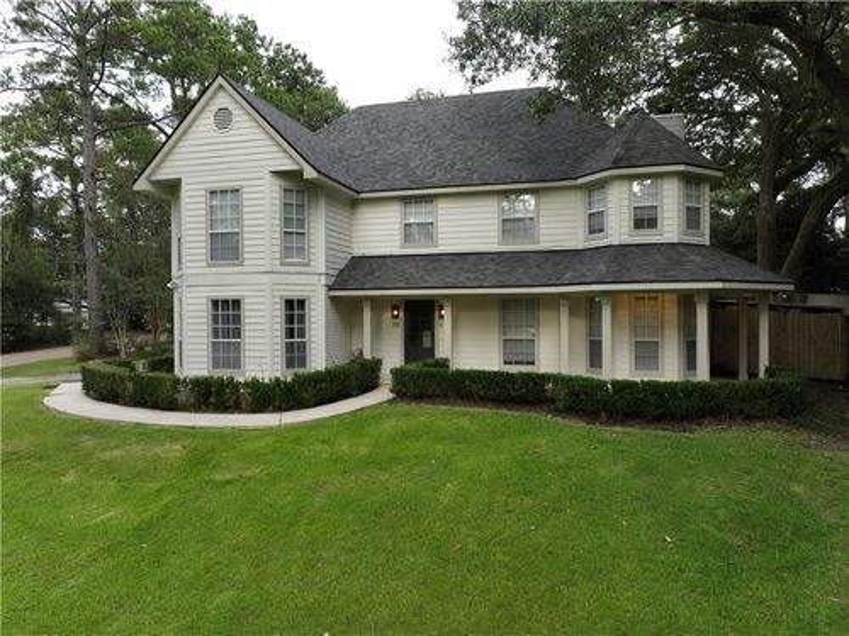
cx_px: 424
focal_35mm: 24
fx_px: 589
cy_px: 318
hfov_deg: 71.6
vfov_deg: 56.8
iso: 100
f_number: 5.6
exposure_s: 1/80
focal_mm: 12.29
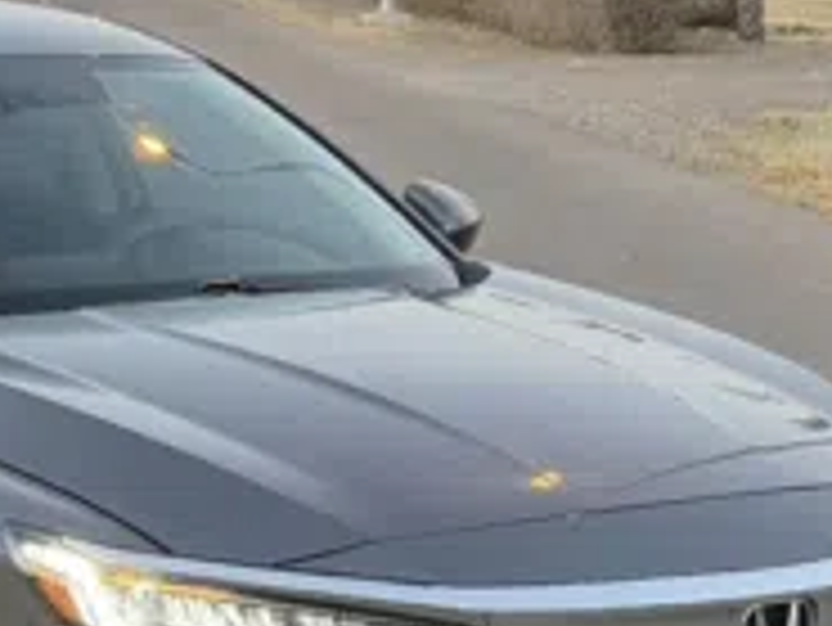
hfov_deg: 22.6
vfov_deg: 16.0
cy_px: -369
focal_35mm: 83
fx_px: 1996
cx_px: -9
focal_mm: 6.76
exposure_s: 1/100
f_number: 1.78
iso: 400
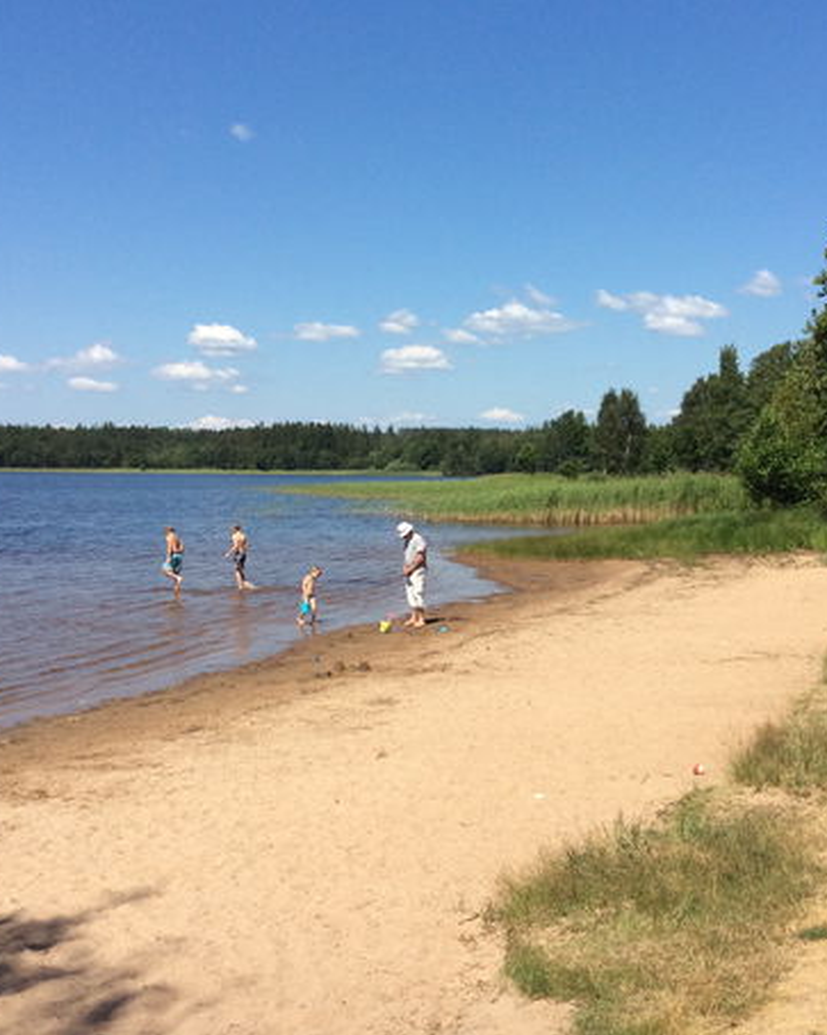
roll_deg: -0.5
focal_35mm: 44
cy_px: 600
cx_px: 510
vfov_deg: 41.9
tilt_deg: -3.3
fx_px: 1347
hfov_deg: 34.0
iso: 32
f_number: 2.4
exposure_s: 1/1590
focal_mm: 3.3
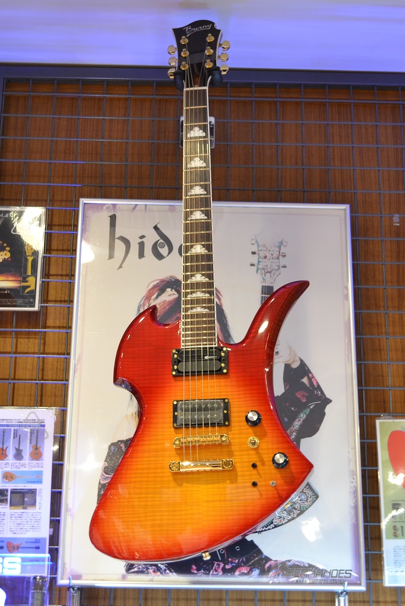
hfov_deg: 30.9
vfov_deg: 44.9
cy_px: 303
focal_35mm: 44
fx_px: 733
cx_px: 202
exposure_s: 1/15
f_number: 4.5
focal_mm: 29
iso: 640
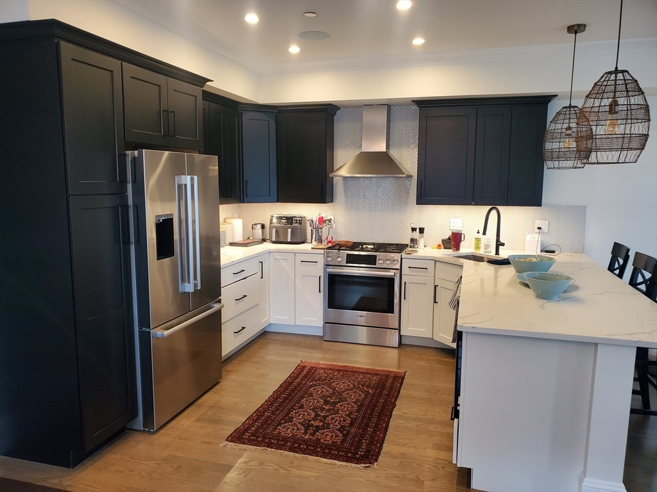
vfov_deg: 53.1
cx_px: 328
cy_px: 246
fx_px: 493
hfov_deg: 67.3
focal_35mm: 26
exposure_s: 1/60
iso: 200
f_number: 2.4
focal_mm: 4.3
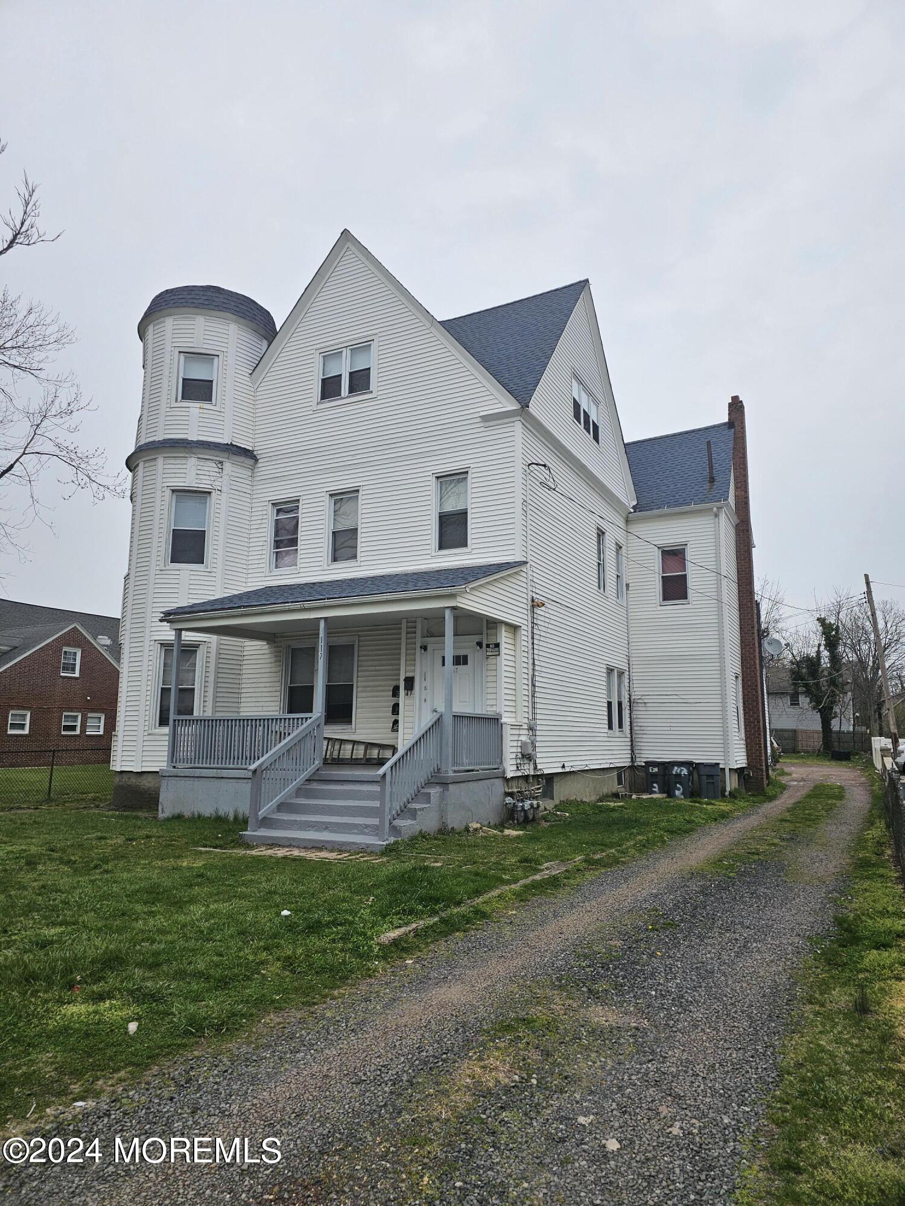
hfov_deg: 58.9
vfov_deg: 73.9
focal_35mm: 23
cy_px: 603
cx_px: 452
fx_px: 802
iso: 10
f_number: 1.7
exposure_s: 1/711
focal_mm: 6.3
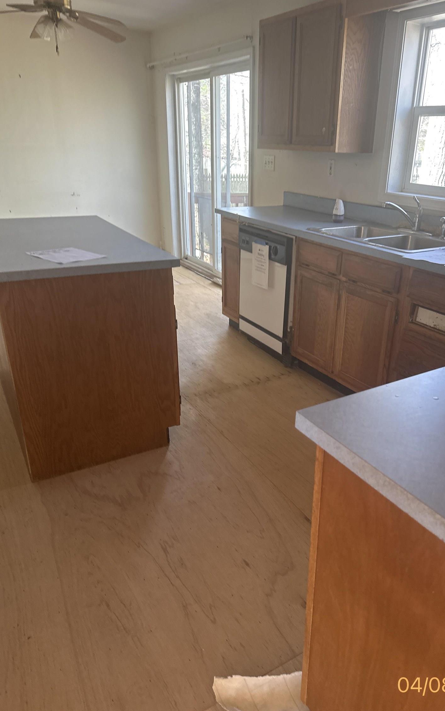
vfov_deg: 70.4
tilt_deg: -21.2
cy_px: 361
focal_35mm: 26
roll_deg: -0.8
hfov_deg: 47.3
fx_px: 504
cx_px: 267
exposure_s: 1/100
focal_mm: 6.86
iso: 250
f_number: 1.78
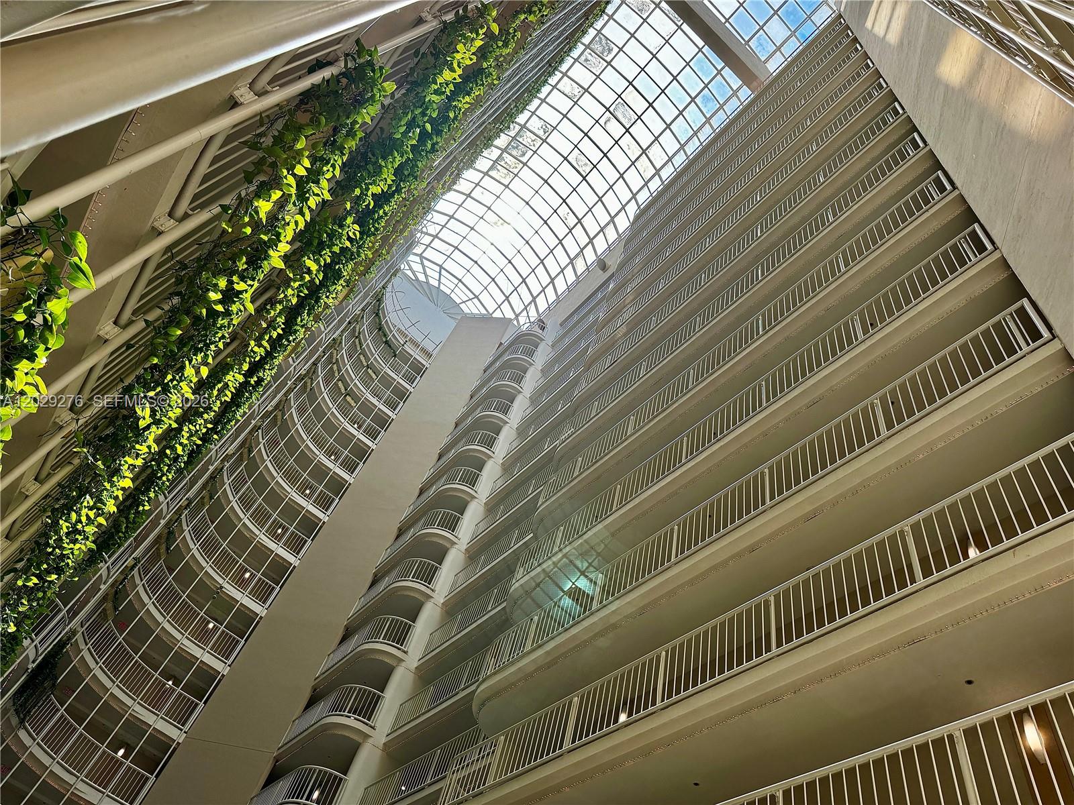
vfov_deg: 56.8
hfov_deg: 71.6
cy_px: 402
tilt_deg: +52.6
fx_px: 745
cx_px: 537
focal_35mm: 24
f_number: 1.78
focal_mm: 6.76
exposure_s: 1/639
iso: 80
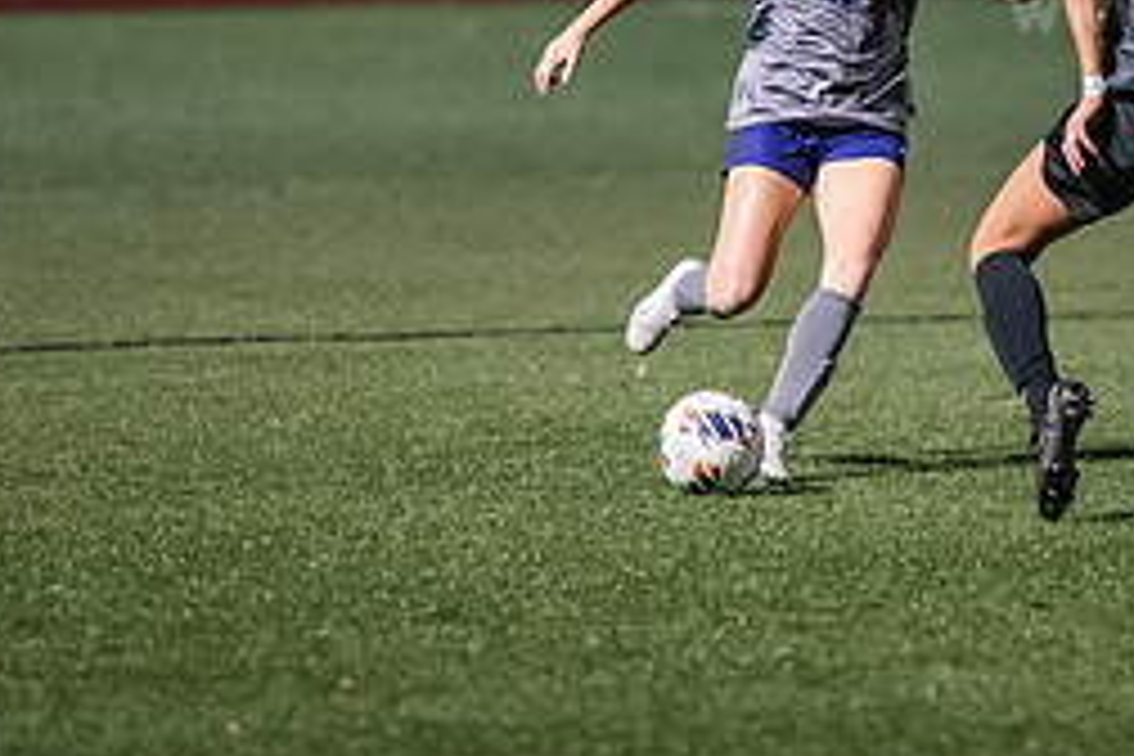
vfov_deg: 3.0
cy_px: 106
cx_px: 806
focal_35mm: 461
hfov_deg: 4.5
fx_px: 14520
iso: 8000
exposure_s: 1/1000
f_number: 2.8
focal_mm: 200
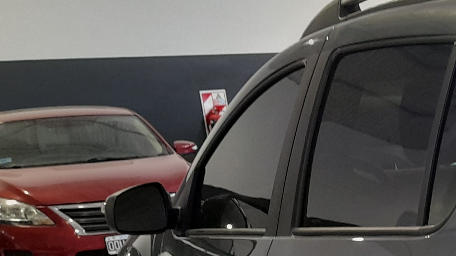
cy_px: 390
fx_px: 1064
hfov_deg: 21.3
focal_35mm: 88
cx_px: 637
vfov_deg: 13.0
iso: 100
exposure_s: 1/50
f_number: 2
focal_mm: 4.6
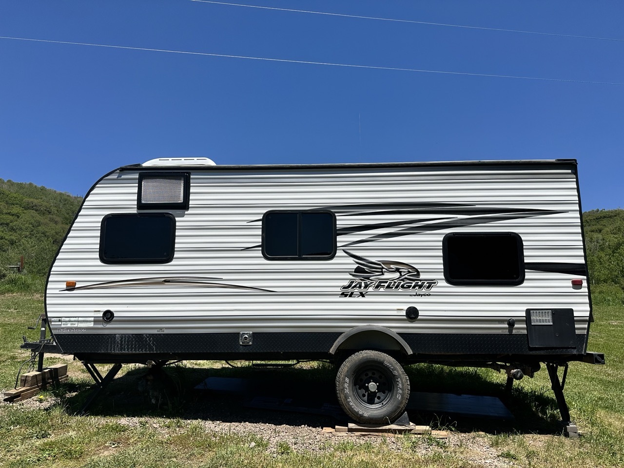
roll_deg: -1.3
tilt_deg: +11.0
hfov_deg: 71.6
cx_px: 312
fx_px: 433
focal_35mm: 24
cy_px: 234
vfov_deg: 56.8
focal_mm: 6.86
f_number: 1.78
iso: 80
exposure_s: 1/6623
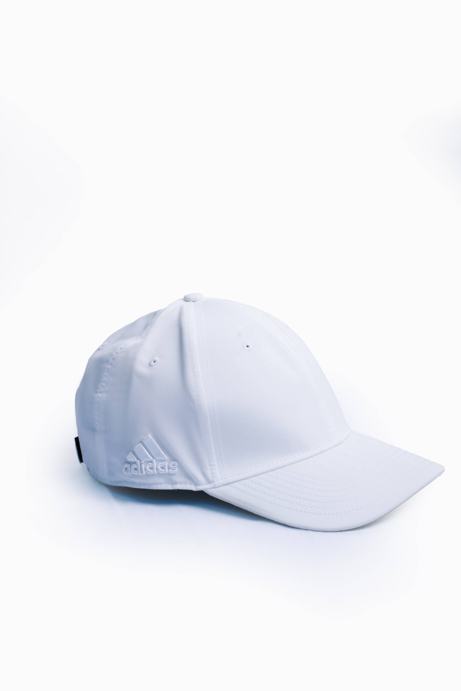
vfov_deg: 31.7
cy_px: 346
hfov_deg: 21.5
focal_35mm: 63
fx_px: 1215
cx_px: 230
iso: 250
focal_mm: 63.3
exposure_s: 1/125
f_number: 13
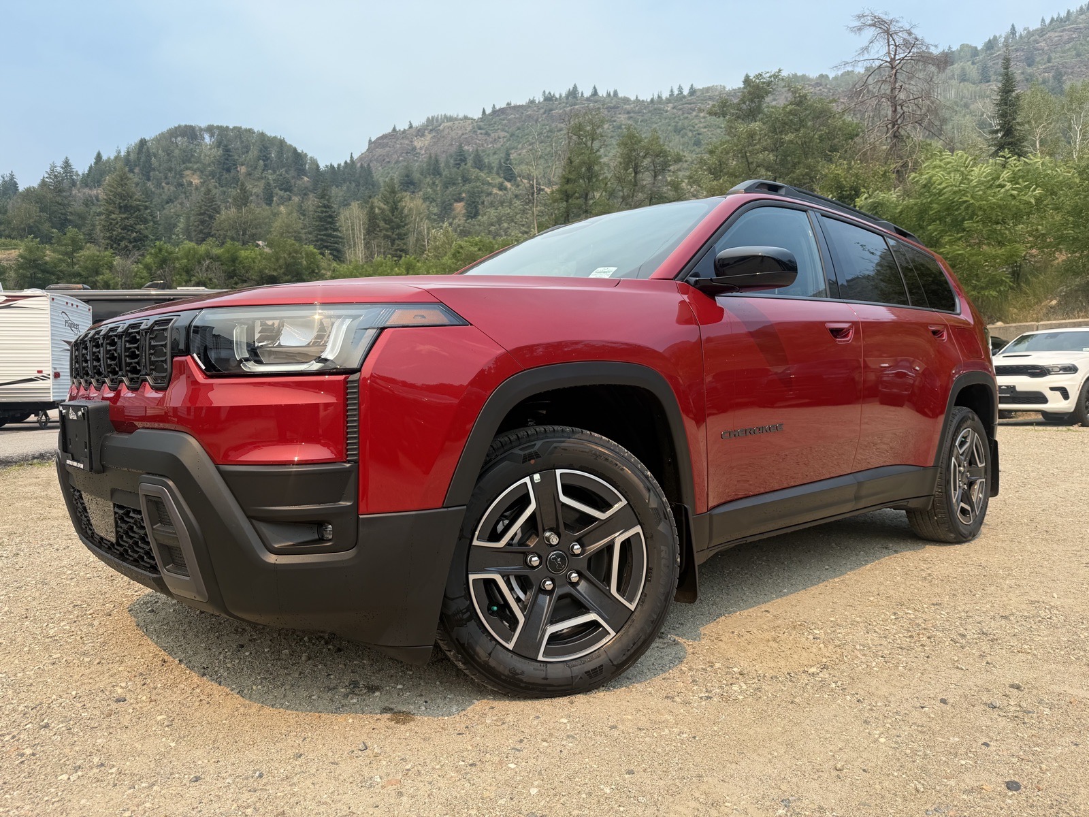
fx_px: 755
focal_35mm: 24
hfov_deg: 71.6
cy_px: 408
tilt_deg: -0.6
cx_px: 544
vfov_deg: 56.8
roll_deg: +0.3
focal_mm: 6.76
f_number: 1.78
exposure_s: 1/1901
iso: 80
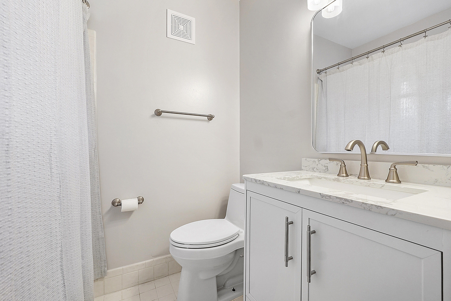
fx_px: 188
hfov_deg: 100.4
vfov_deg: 77.3
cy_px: 150
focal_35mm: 15
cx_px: 226
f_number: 6.3
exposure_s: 1/30
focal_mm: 10
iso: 320
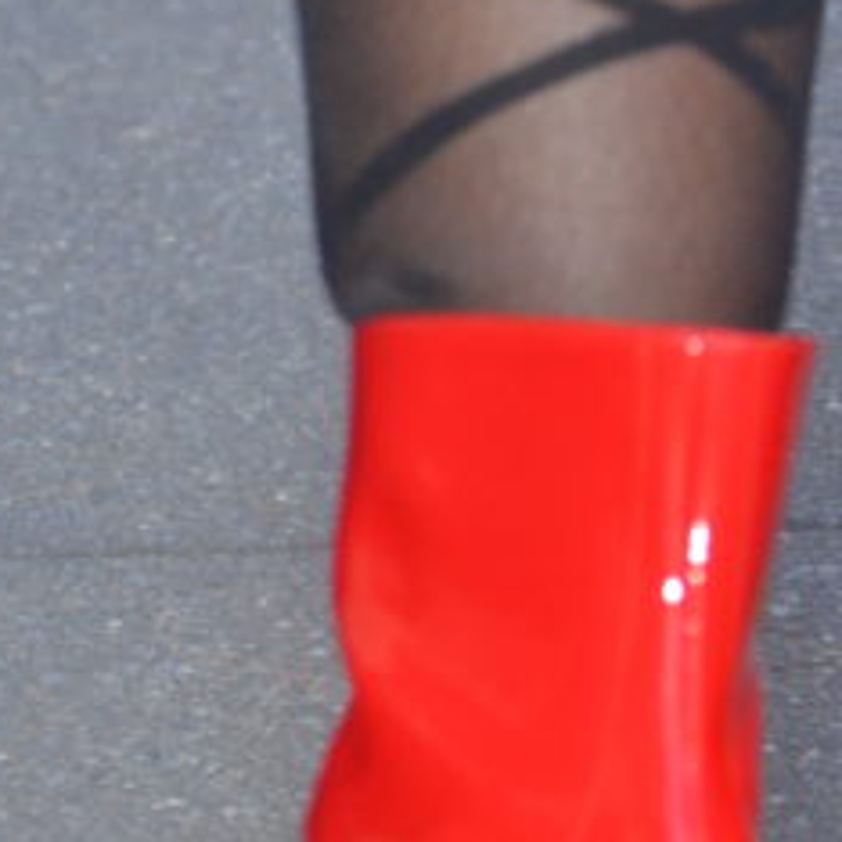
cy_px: 644
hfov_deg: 3.5
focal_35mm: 503
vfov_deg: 3.5
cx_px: 1006
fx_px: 13842
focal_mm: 90
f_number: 8
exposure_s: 1/60
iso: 800
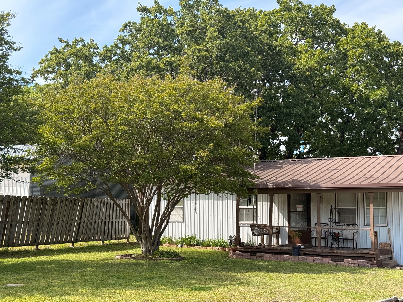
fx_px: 559
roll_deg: -0.3
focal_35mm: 48
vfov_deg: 30.3
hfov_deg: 39.7
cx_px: 202
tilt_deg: +7.6
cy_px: 151
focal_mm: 6.76
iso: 100
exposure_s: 1/2088
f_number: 1.78
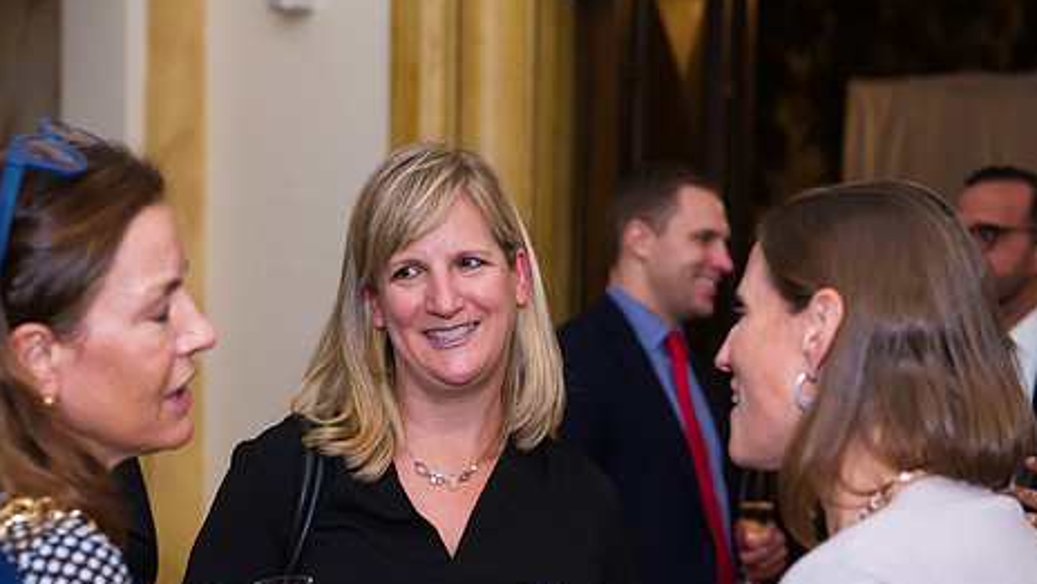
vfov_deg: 15.9
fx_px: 2090
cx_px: 449
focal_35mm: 76
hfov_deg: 27.8
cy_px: 352
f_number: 3.5
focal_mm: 58
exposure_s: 1/100
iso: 1000
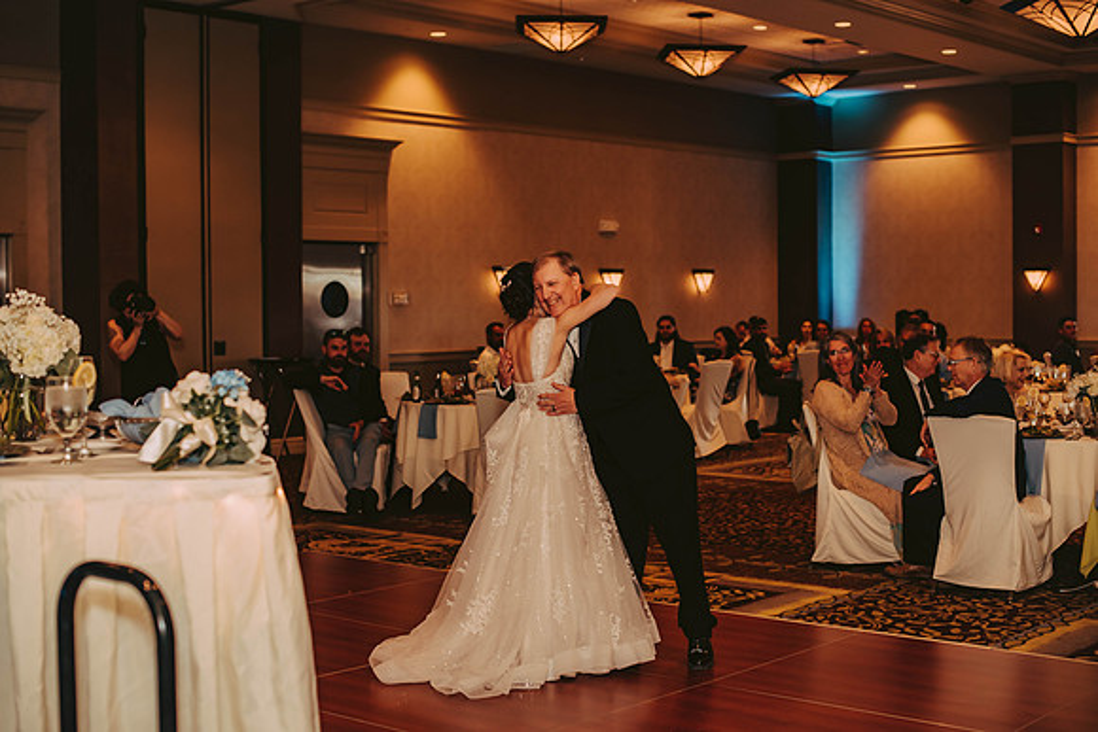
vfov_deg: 27.0
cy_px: 366
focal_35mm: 50
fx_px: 1525
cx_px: 549
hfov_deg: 39.6
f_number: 2.5
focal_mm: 50
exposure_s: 1/125
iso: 800
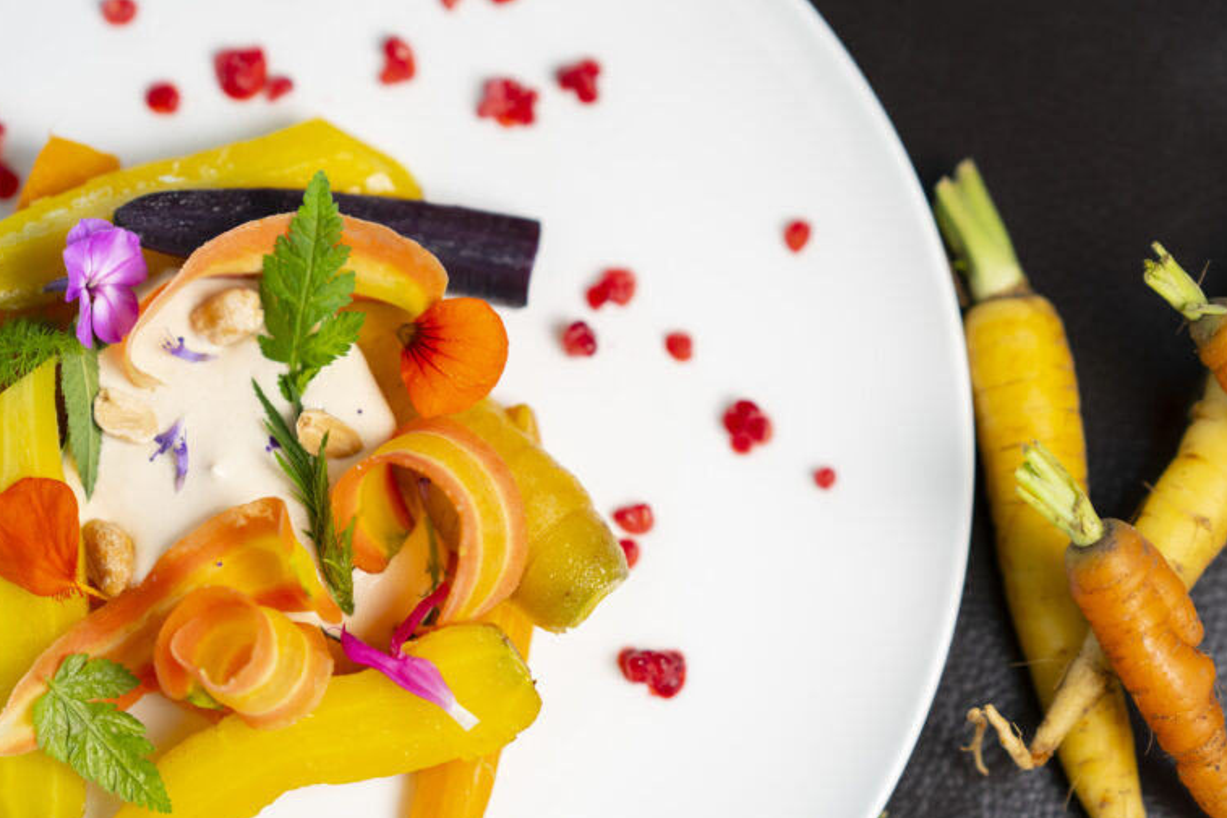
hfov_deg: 17.8
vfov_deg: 11.9
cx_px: 561
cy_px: 461
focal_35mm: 115
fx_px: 3920
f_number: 1.8
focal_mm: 85
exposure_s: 1/200
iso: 400
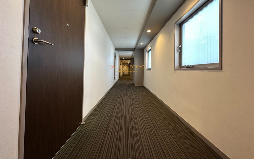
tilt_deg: +1.1
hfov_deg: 101.5
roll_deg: -1.2
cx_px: 128
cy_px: 68
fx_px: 104
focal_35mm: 15
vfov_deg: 74.4
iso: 160
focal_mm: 2.22
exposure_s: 1/100
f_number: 2.2
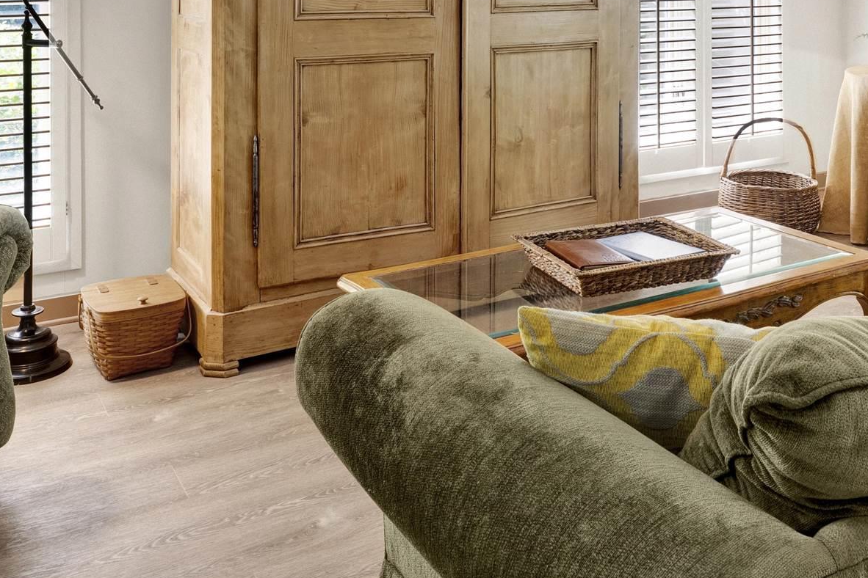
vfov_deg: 30.2
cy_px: -34
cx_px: 524
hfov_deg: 47.8
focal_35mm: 40
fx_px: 972
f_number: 11
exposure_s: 1/4
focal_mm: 15.5
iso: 400
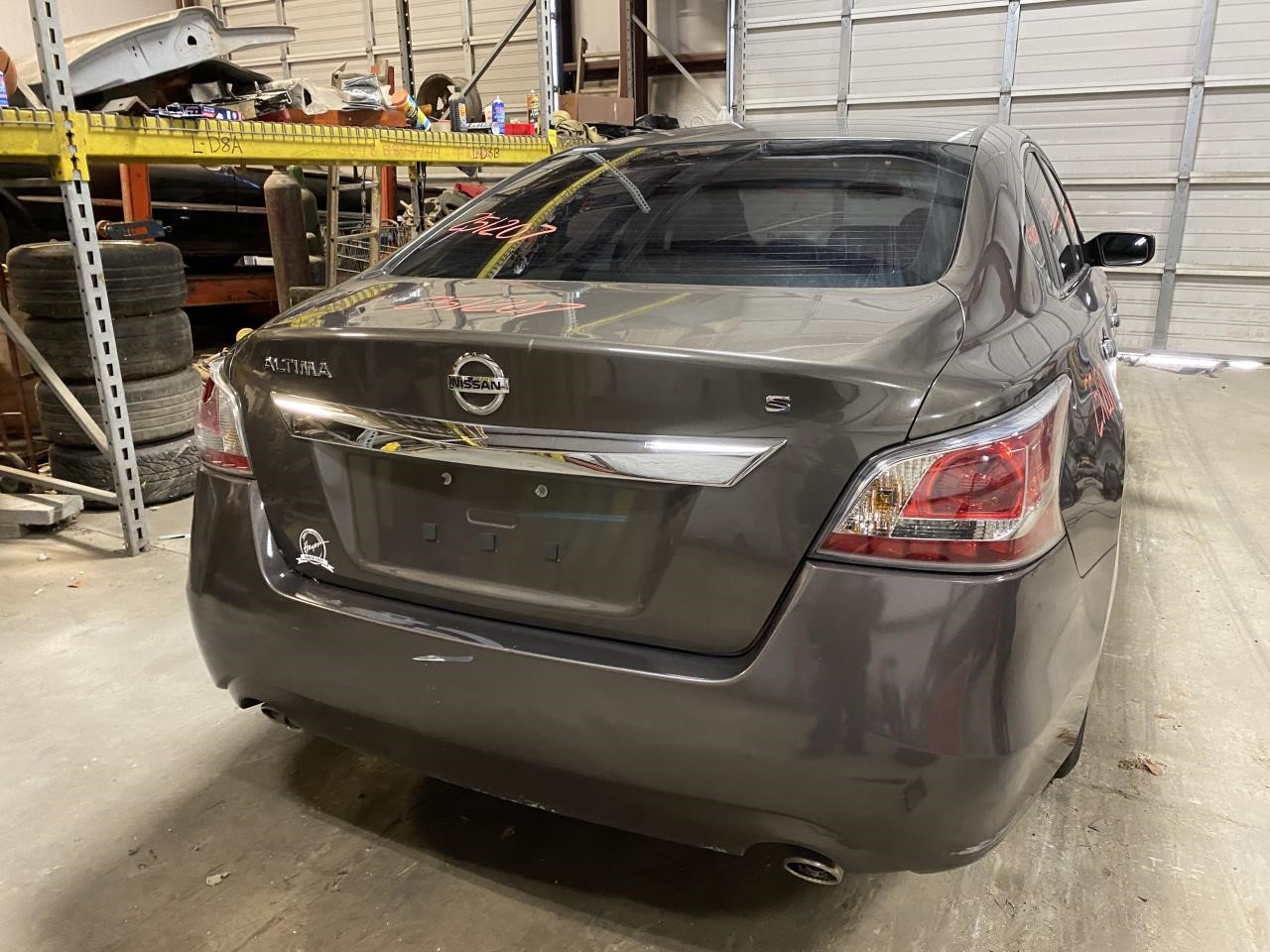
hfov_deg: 67.3
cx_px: 635
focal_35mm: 26
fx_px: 954
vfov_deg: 53.1
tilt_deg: -14.1
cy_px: 476
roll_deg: +3.4
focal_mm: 4.25
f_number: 1.8
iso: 400
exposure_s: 1/40
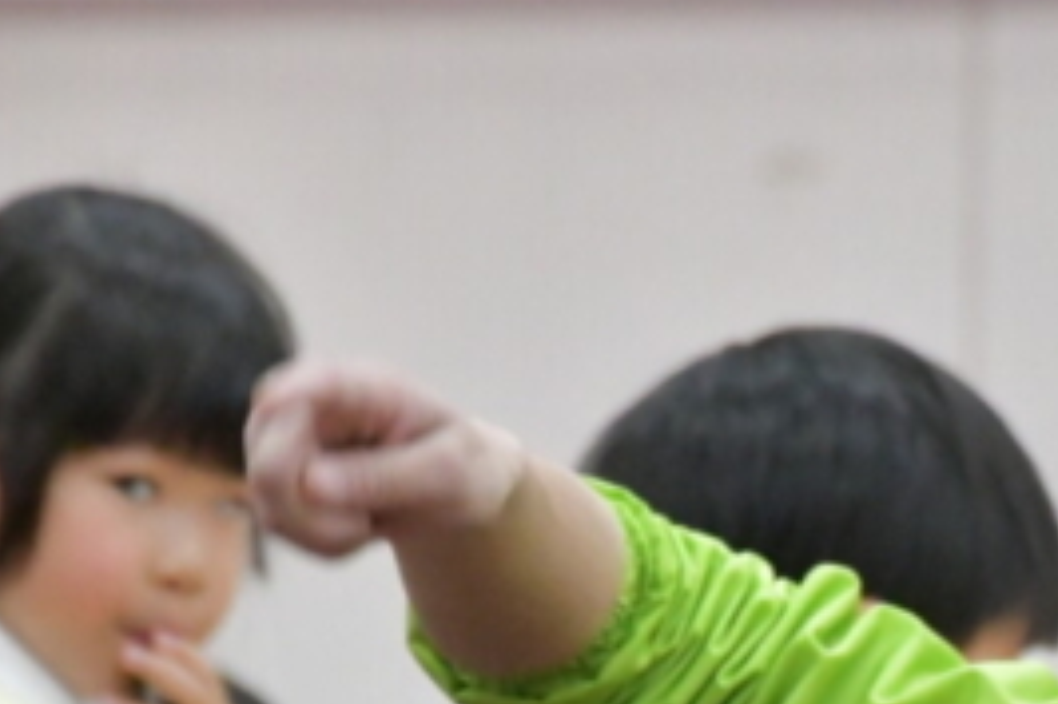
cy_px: 704
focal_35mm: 694
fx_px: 20383
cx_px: 1054
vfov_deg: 2.0
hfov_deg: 3.0
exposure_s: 1/250
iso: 12800
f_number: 6
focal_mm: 160
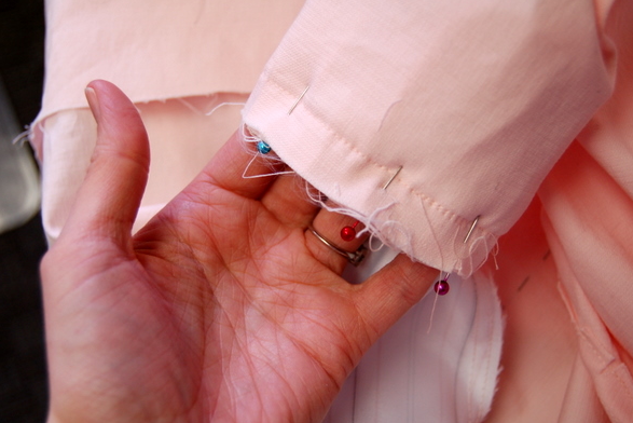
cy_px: 210
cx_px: 317
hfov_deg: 40.3
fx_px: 862
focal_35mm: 49
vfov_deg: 27.6
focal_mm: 32
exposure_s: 1/40
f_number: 4.5
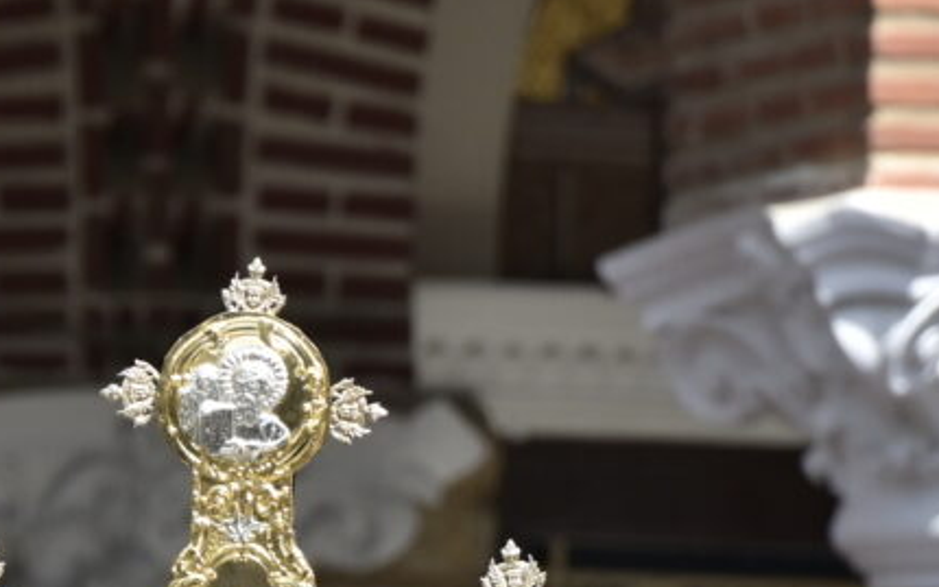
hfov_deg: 2.5
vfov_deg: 1.5
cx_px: 269
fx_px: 21835
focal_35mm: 853
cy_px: 829
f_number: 8
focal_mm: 200
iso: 250
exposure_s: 1/640
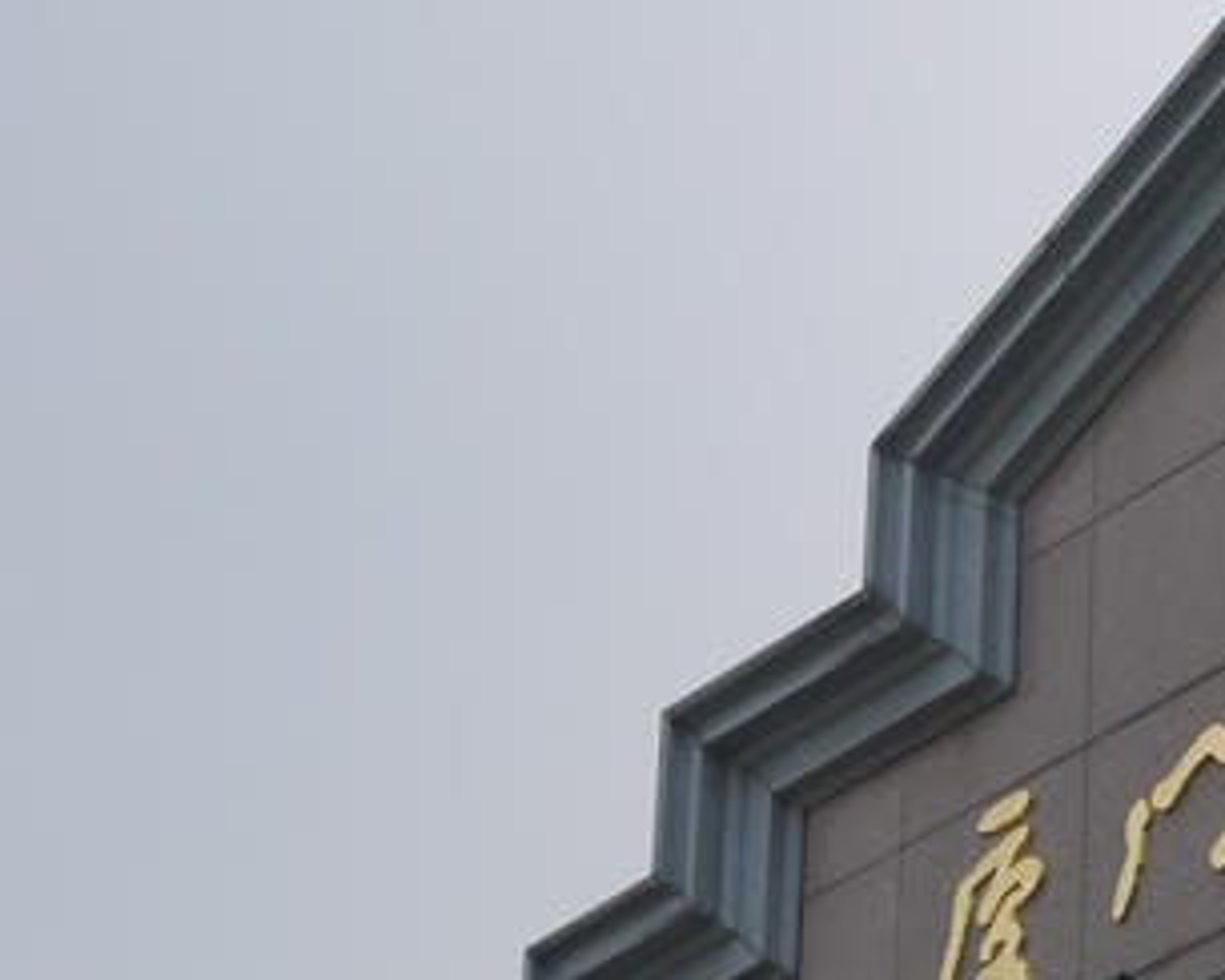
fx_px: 5293
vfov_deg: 10.5
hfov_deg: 13.0
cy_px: 968
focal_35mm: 146
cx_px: 1350
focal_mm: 19
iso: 160
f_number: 9
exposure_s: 1/400
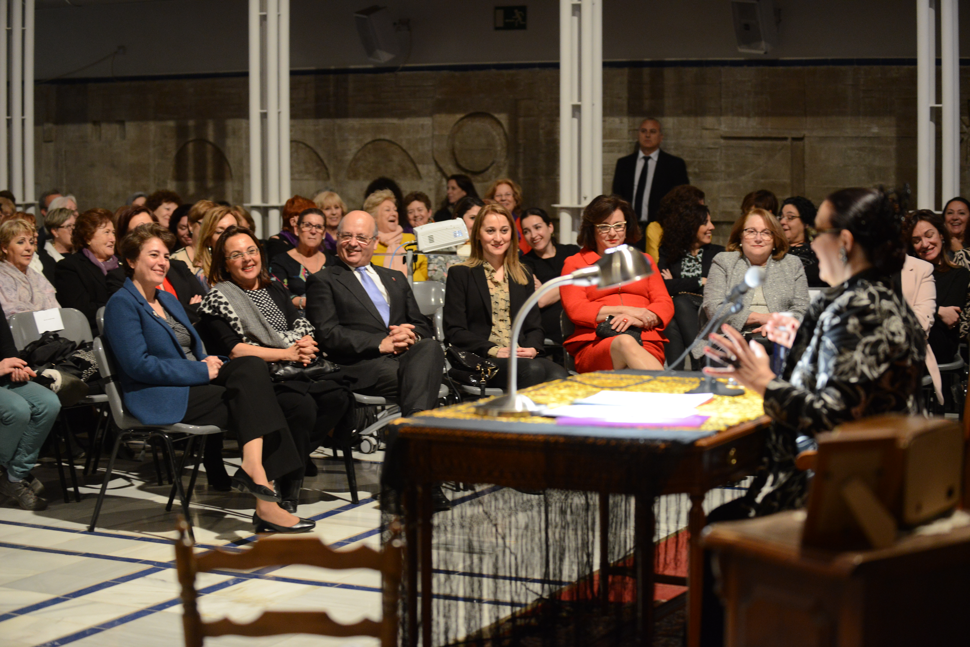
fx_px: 1887
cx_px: 485
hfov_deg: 28.8
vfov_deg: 19.5
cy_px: 324
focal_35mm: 70
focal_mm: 70
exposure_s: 1/80
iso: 2500
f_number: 2.8
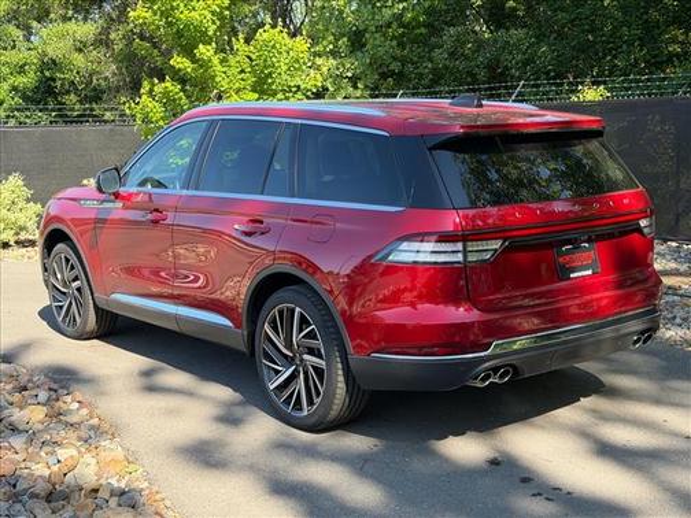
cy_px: 259
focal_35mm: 48
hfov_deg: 39.7
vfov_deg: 30.3
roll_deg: +5.4
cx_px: 346
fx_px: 958
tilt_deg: -2.5
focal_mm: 6.76
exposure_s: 1/794
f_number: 1.78
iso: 64
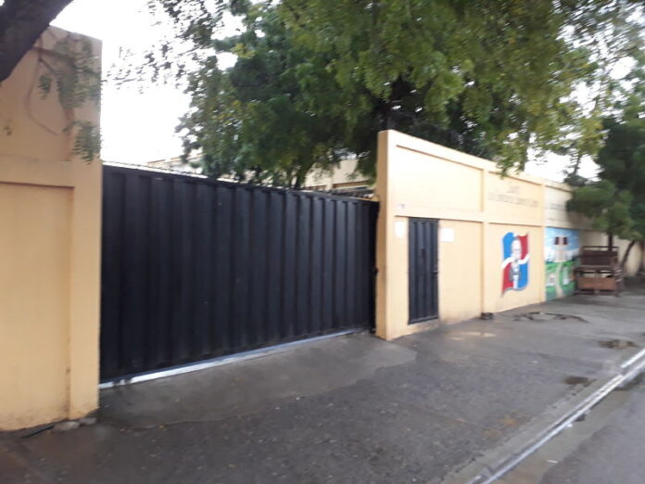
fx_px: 503
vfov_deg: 51.4
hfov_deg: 65.3
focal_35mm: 27
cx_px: 322
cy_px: 242
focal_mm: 3.6
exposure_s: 1/20
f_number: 1.9
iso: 160
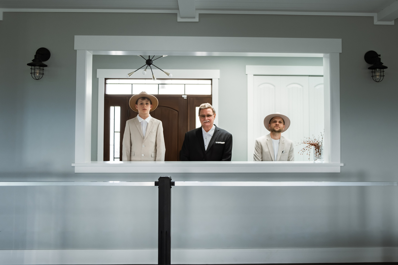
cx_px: 202
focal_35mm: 32
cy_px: 117
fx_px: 349
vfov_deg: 41.6
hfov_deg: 59.4
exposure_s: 1/30
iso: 320
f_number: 2.8
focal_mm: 18
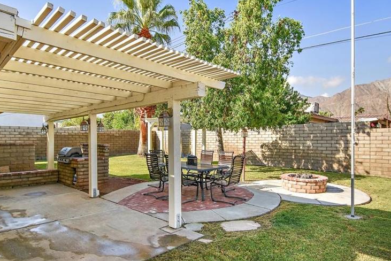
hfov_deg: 81.2
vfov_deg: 59.5
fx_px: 228
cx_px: 200
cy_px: 138
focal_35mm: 21
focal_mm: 10
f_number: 5
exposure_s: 1/800
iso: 100
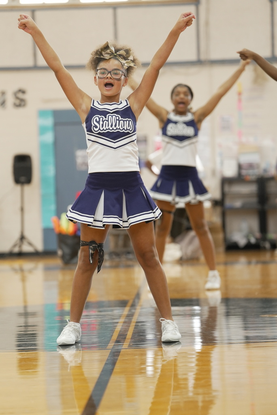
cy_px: 208
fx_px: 1371
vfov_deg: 17.2
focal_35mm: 119
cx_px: 138
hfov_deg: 11.5
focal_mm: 119
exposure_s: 1/1250
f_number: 2.8
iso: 3200
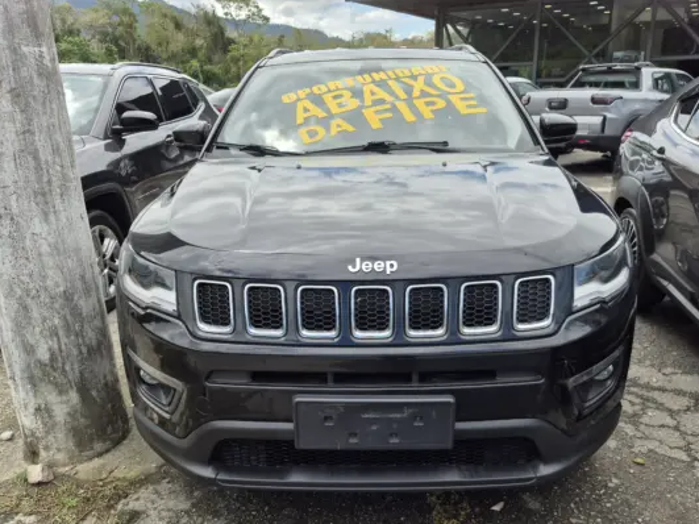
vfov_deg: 52.9
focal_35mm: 26
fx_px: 525
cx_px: 355
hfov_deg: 67.3
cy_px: 294
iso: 25
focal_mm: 5.4
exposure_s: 1/1140
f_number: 1.8
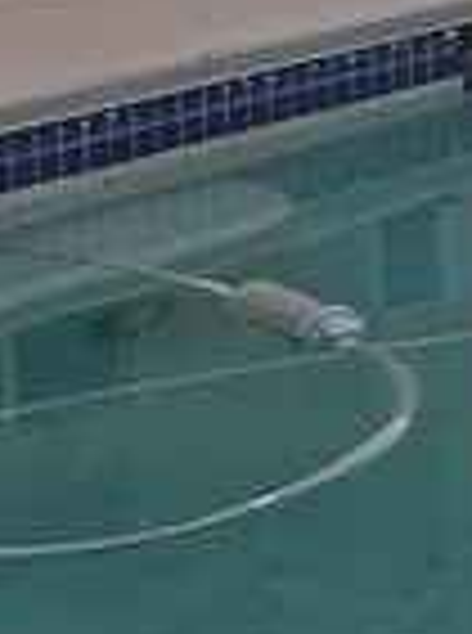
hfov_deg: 7.4
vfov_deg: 10.7
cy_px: -94
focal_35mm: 182
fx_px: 3324
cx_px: 1254
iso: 100
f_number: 1.7
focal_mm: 4.71
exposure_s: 1/3065
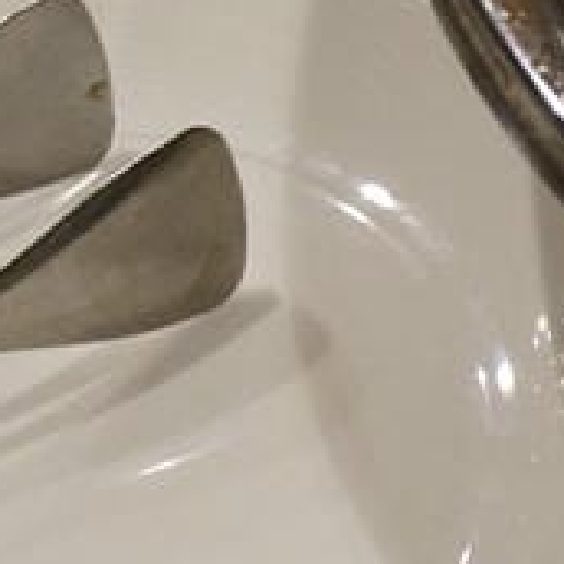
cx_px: 1213
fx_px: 3926
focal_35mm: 213
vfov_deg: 8.2
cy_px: 66
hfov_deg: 7.8
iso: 2000
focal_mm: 24
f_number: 4.5
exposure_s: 1/60
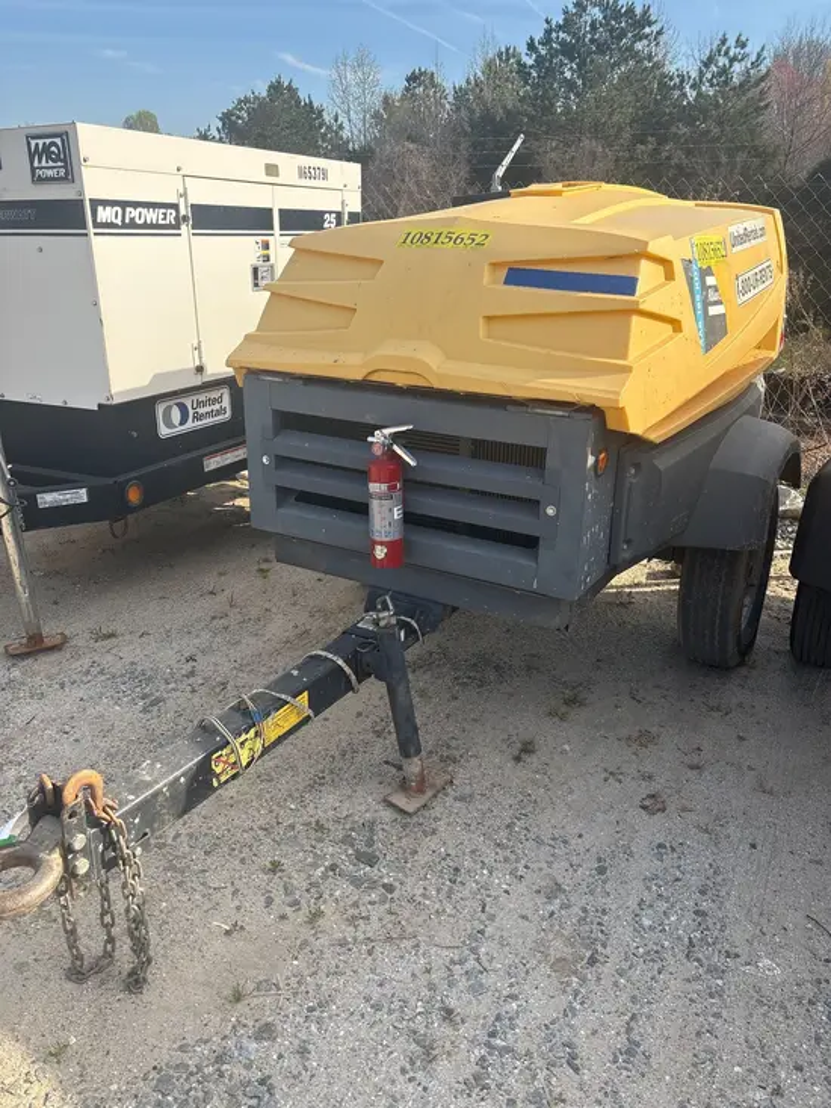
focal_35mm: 26
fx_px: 832
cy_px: 554
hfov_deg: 53.1
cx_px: 416
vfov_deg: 67.3
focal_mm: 5.96
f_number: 1.6
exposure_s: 1/1783
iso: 50
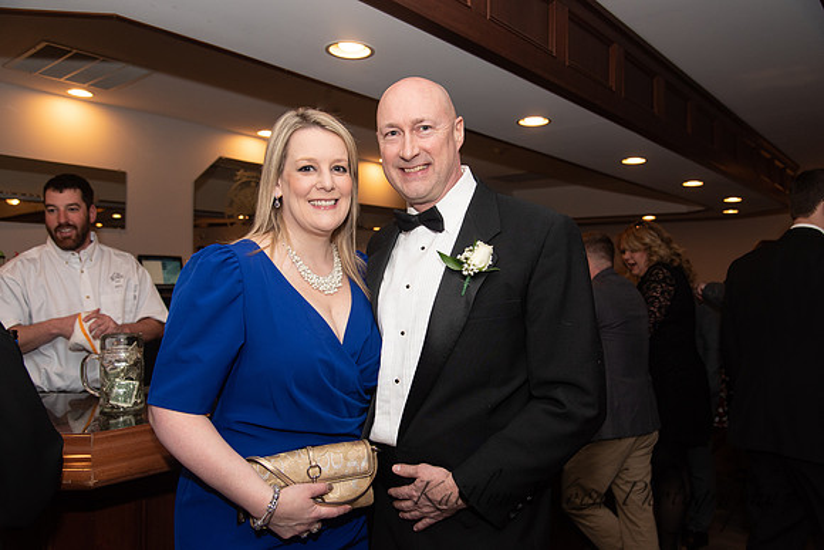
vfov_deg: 46.4
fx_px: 641
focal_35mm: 28
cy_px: 275
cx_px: 412
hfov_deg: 65.5
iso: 800
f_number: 4
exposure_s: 1/200
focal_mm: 28
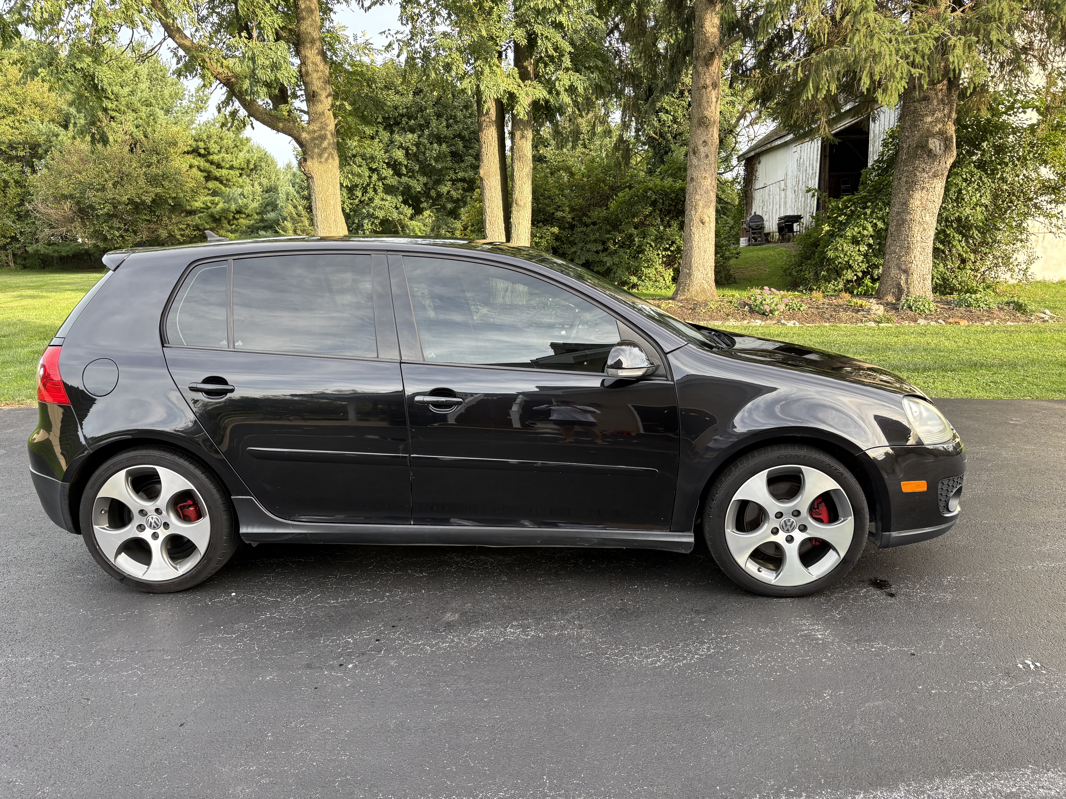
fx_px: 801
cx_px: 533
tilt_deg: -8.4
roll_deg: +2.0
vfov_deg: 53.1
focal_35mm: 26
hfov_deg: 67.3
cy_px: 400
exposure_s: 1/193
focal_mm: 5.96
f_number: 1.6
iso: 50
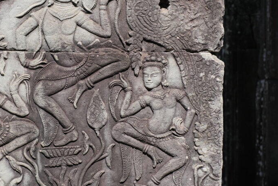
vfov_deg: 17.1
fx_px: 618
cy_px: 76
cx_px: 75
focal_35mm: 80
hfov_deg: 25.1
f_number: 5
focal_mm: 35
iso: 320
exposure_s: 1/800
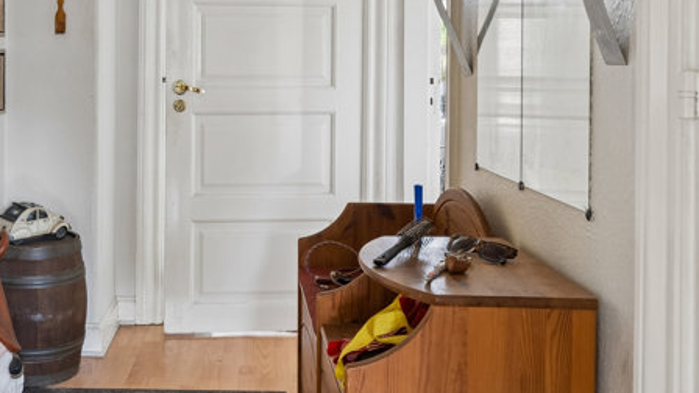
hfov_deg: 45.5
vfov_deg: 26.8
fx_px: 806
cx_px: 184
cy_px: 69
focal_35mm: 43
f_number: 8
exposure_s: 1/2
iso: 200
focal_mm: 15.5
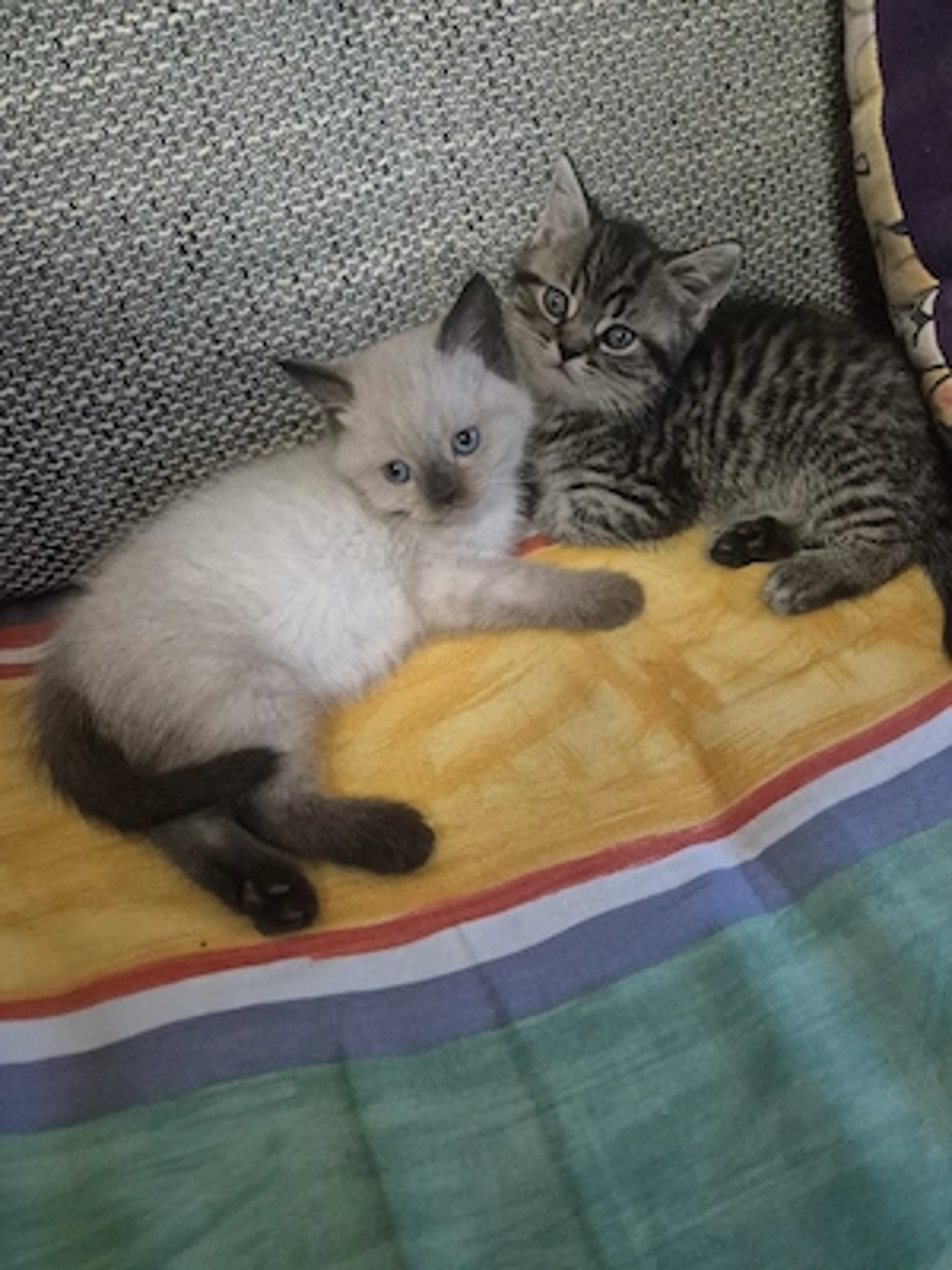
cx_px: 476
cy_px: 635
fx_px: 843
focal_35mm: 23
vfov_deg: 73.9
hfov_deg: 58.9
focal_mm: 5.4
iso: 2000
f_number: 1.8
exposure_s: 1/100
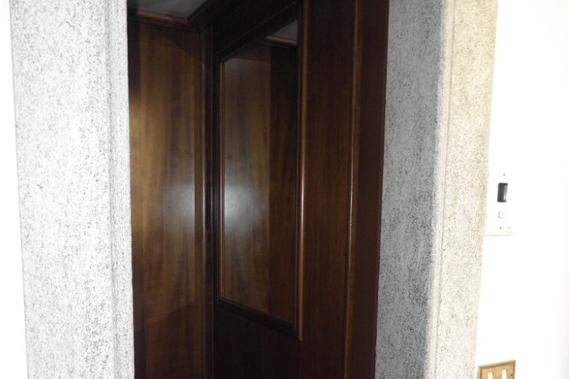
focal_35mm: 34
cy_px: 287
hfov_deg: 55.8
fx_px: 537
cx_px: 281
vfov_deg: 37.8
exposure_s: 1/30
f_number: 3.3
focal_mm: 4.3
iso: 160
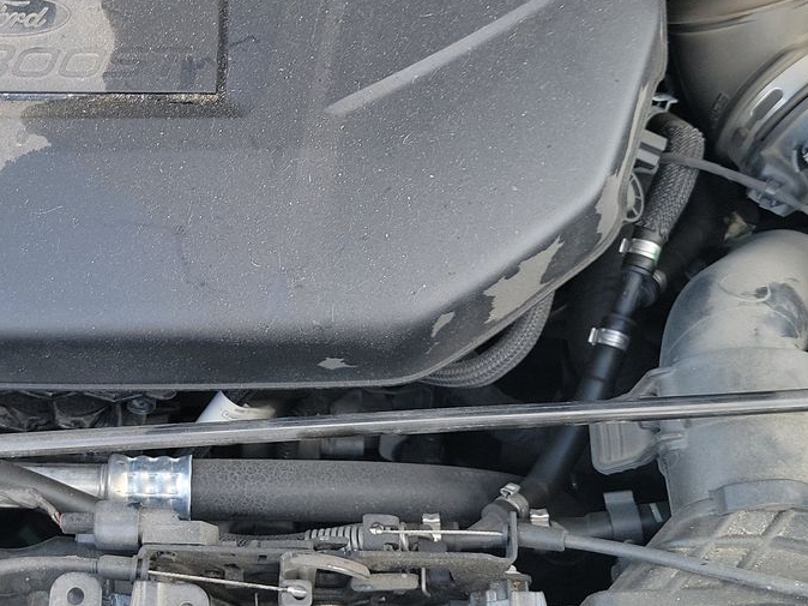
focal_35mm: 57
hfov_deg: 33.1
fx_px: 1330
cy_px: 157
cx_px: 200
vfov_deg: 25.4
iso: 50
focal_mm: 6.7
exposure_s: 1/59
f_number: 1.8
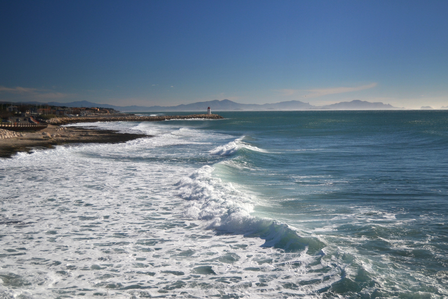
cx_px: 224
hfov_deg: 43.6
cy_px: 150
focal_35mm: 45
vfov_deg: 29.9
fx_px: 560
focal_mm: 30
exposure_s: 1/3200
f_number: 5
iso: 200
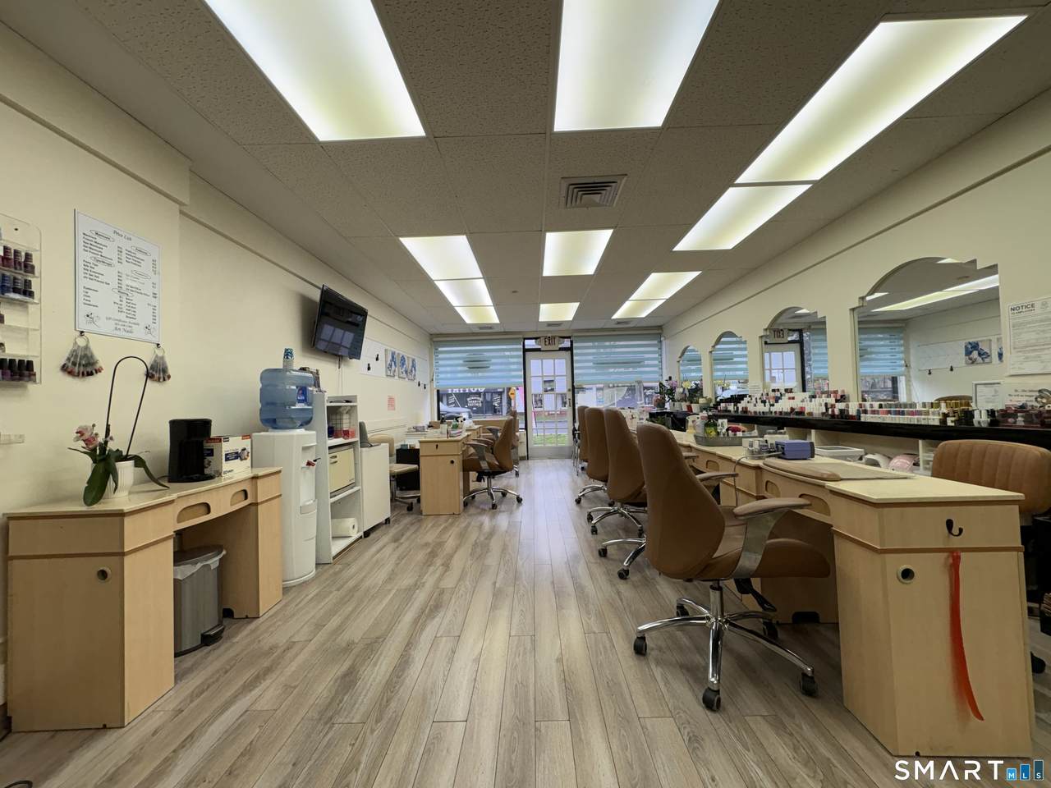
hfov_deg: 102.1
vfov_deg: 85.7
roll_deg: +2.1
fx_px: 425
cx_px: 526
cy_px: 394
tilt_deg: +3.5
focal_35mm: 14
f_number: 2.2
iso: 50
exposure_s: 1/132
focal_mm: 2.22
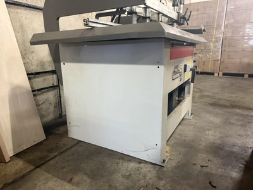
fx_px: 175
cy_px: 95
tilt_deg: -15.2
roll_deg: +1.2
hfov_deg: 71.6
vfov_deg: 56.8
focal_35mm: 24
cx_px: 126
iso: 640
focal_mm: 6.76
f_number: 1.78
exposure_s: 1/40
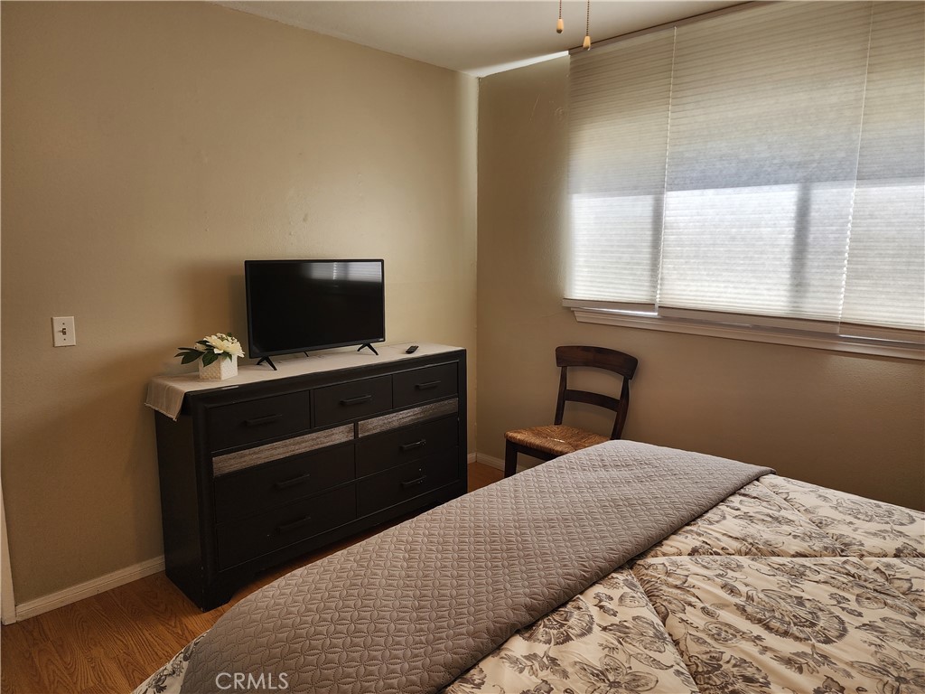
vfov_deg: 58.9
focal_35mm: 23
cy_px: 347
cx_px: 462
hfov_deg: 73.9
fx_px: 615
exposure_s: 1/120
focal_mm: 6.4
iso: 40
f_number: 1.8
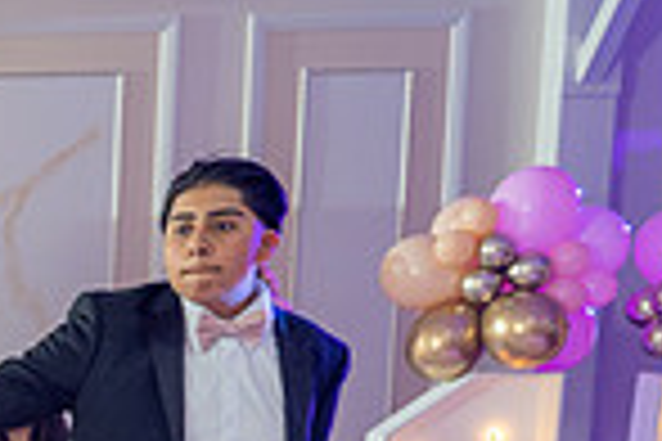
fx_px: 2390
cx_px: -713
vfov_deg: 10.1
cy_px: 734
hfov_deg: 13.3
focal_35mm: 130
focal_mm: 28
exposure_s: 1/100
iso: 400
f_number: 2.8
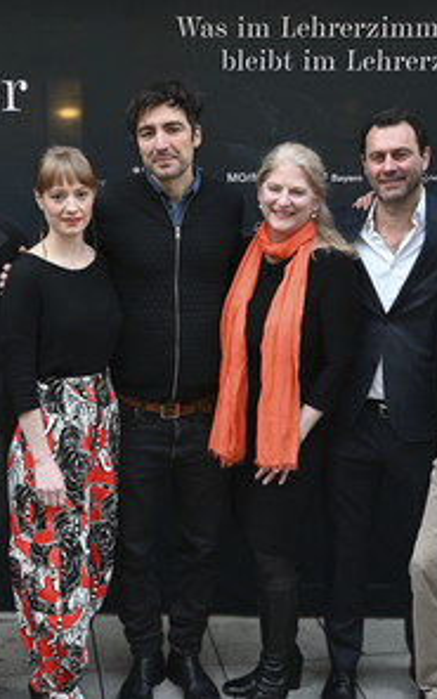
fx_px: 1124
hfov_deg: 21.9
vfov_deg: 34.5
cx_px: 148
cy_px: 350
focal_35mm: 59
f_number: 2.8
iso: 500
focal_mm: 38
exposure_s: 1/100
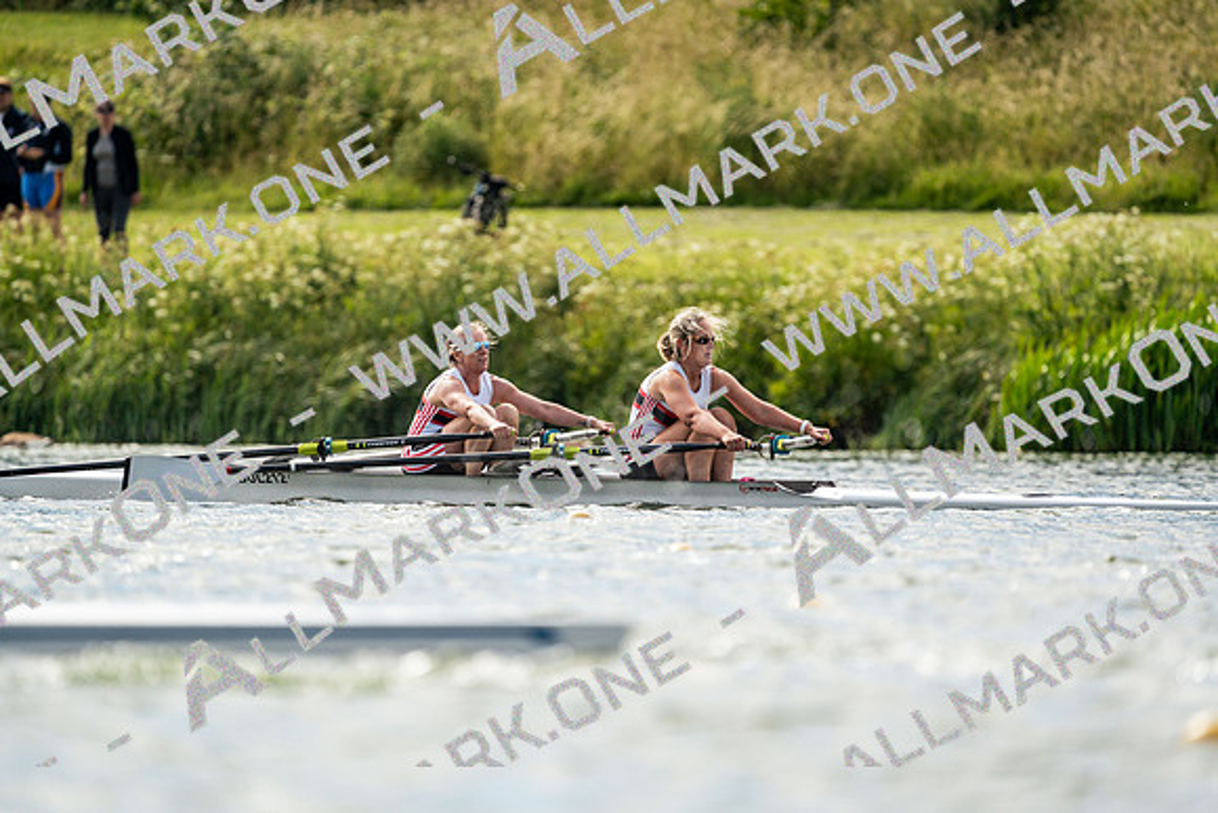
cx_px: 609
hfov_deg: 3.4
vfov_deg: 2.3
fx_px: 20304
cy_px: 406
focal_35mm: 600
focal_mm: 600
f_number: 6.3
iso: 400
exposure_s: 1/2000
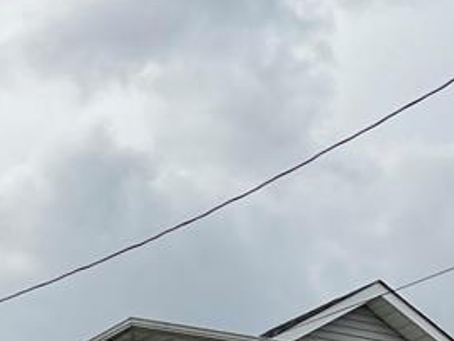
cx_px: -357
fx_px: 1456
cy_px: 643
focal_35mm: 111
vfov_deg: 12.1
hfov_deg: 15.3
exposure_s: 1/1311
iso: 16
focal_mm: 3
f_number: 1.8
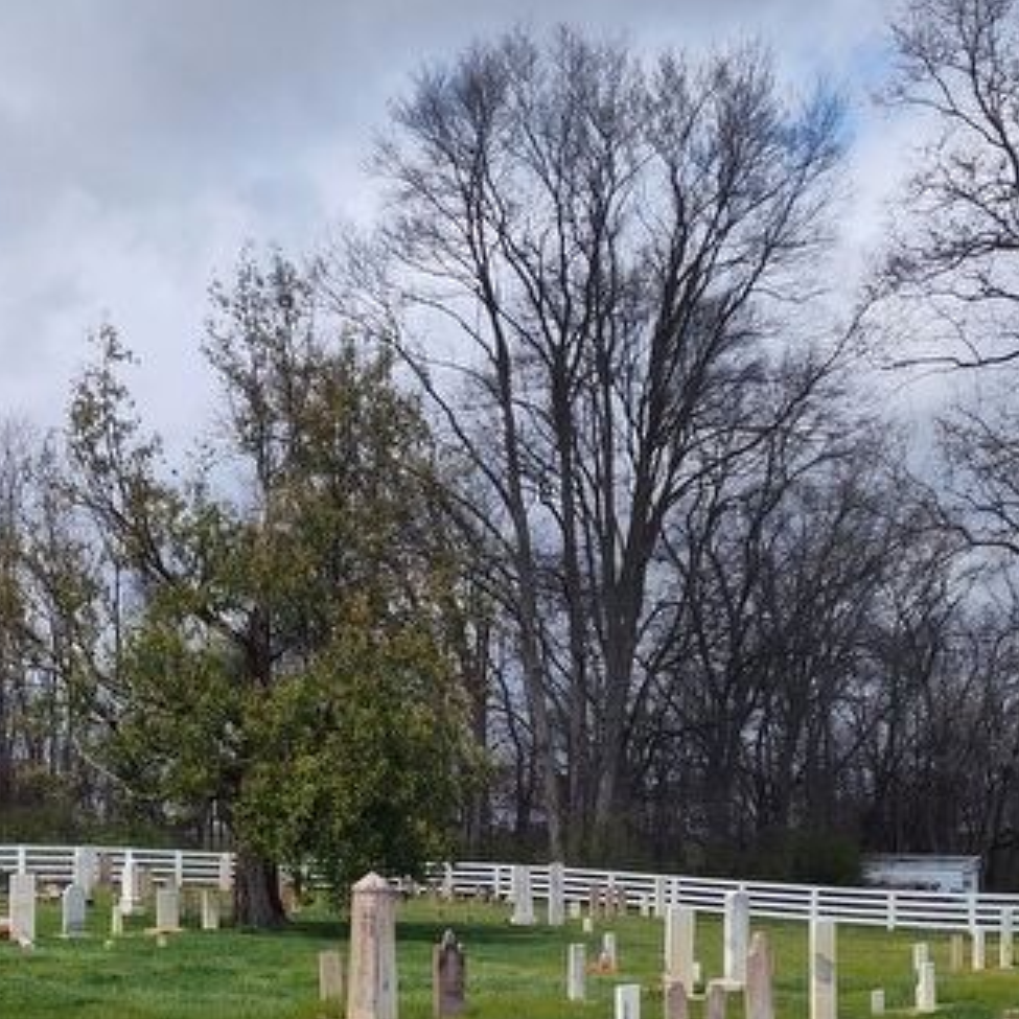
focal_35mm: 50
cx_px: 182
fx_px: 1665
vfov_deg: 33.1
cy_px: 812
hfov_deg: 32.9
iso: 100
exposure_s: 1/2281
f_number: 1.8
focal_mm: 5.56
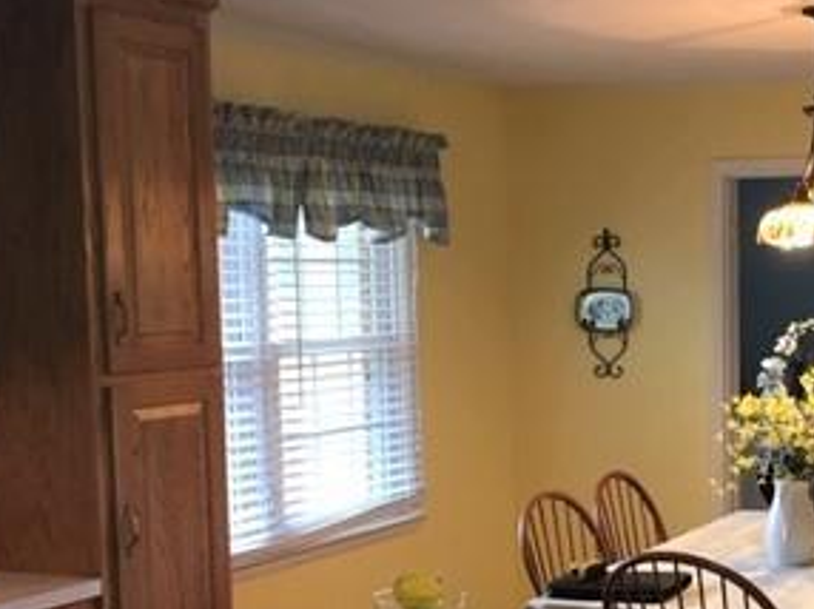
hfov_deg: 28.0
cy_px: 433
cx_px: 825
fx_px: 1527
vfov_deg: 22.4
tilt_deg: -5.4
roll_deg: -0.2
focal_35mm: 65
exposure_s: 1/30
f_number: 2.2
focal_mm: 4.15
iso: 100
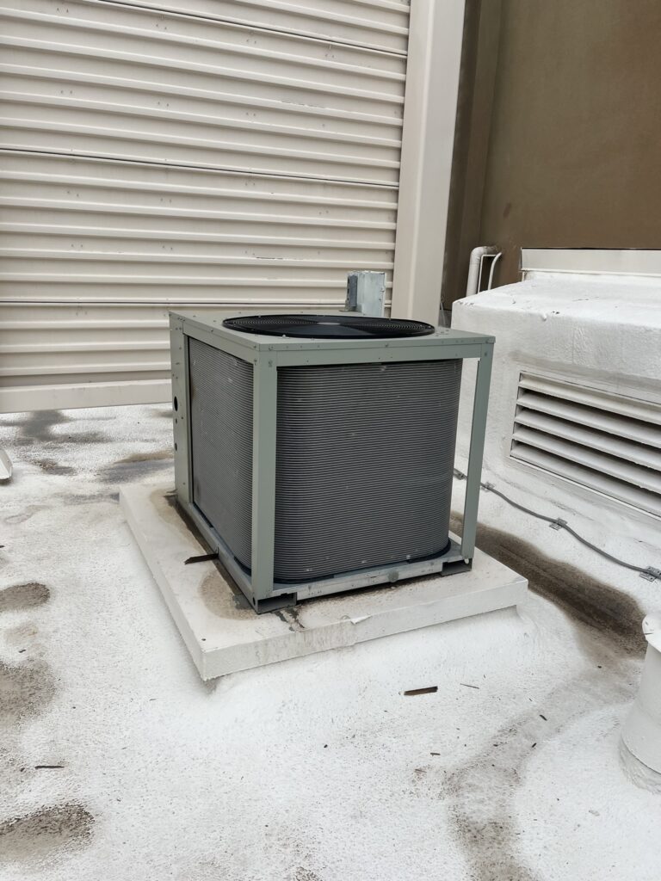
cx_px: 330
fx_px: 662
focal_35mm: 26
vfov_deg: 67.3
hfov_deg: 53.1
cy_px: 440
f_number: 1.6
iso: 50
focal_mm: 5.1
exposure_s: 1/1441
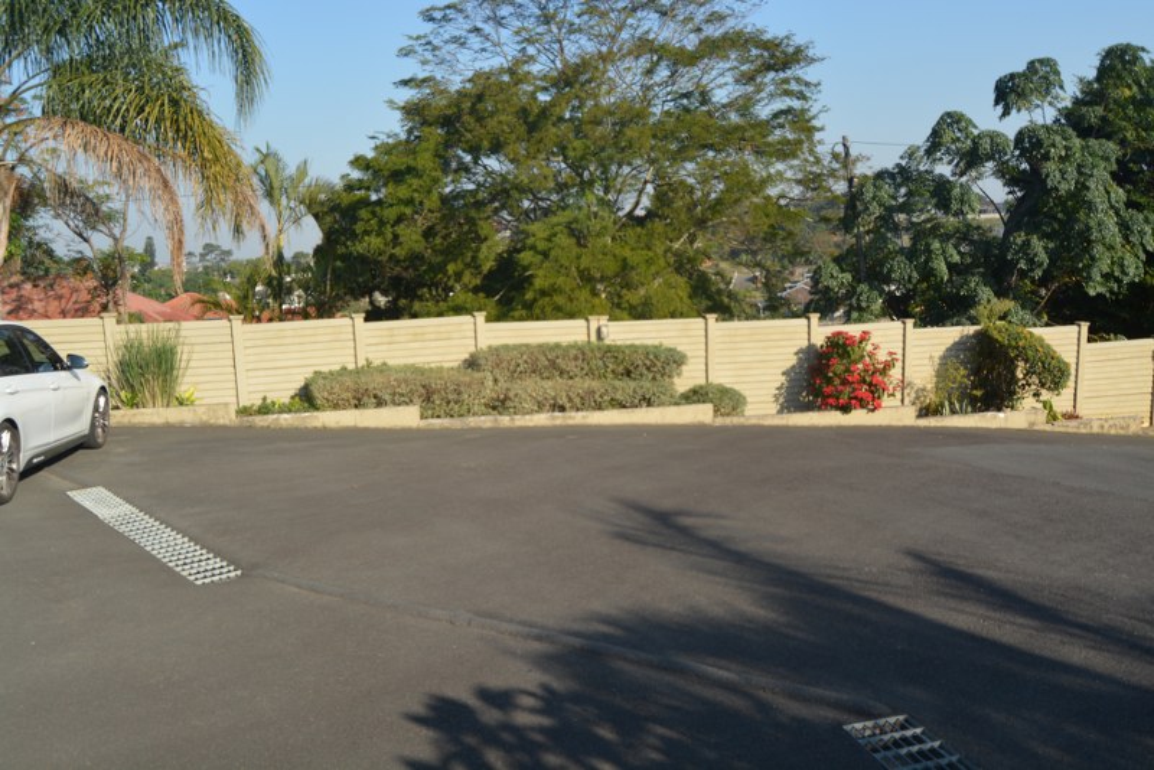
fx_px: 866
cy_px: 385
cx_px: 577
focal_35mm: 27
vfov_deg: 48.0
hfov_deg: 67.4
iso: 180
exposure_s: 1/250
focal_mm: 18
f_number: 8
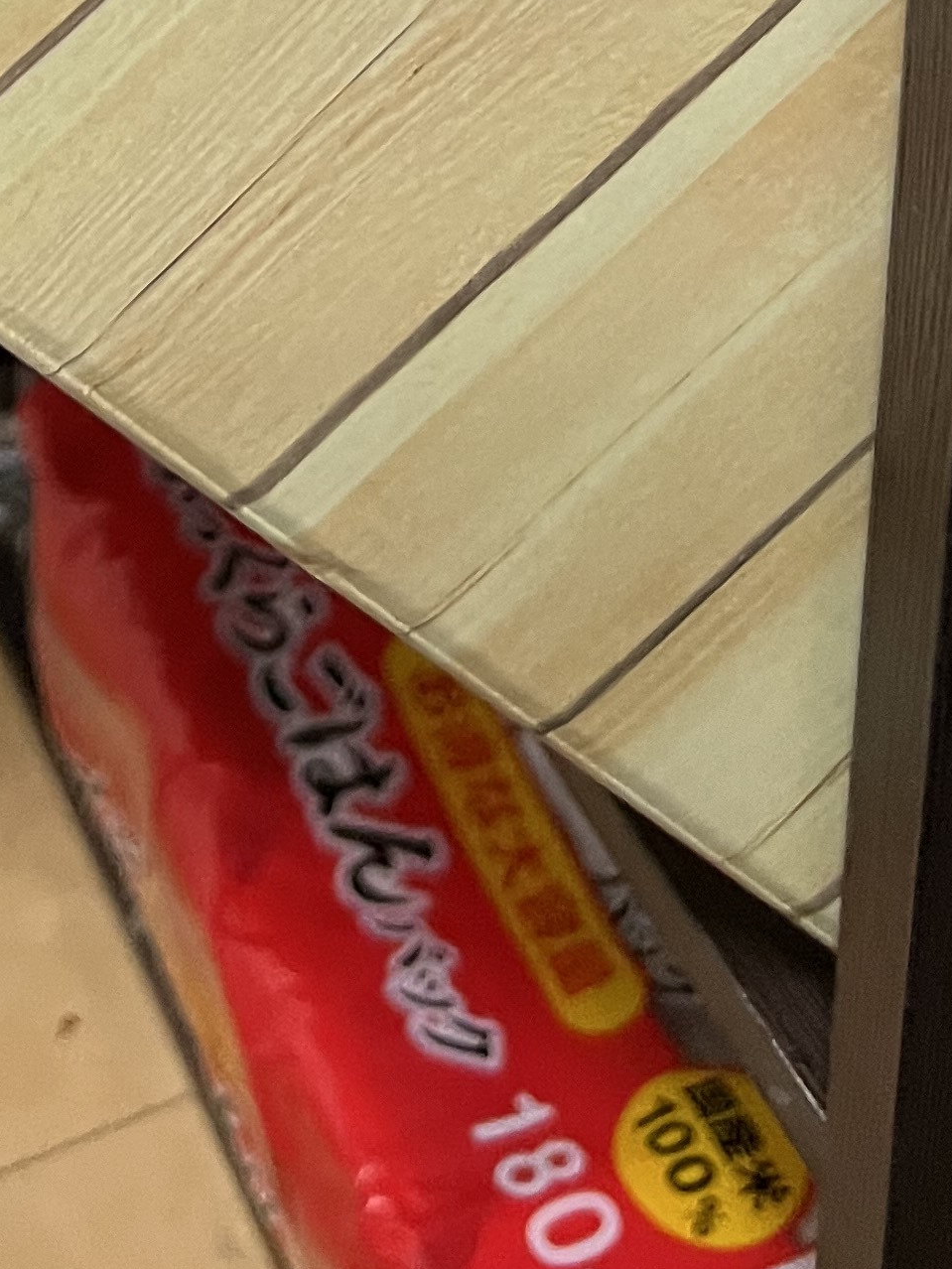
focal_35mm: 82
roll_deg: +5.2
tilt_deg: -28.2
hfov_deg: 17.7
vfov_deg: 20.6
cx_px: 85
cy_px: -596
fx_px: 3006
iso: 500
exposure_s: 1/60
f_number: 1.5
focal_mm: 5.7
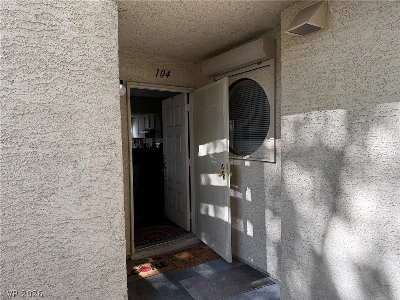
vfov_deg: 56.8
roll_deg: +1.0
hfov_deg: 71.6
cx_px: 200
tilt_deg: -2.5
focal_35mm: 24
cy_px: 150
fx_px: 277
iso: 100
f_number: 1.78
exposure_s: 1/391
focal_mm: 6.76
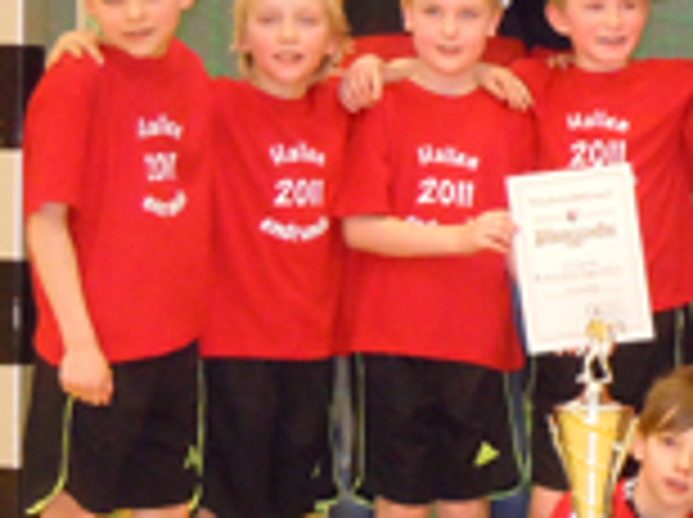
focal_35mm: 134
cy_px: 218
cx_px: 844
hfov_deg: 14.3
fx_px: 2678
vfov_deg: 11.0
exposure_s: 1/30
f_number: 3.9
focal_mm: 9.3
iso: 800
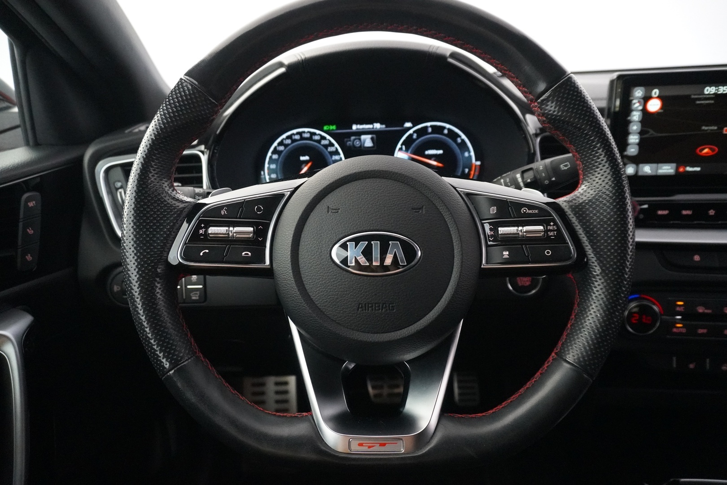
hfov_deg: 73.7
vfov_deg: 53.1
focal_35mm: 24
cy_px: 242
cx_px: 364
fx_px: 485
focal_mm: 16
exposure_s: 1/160
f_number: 4
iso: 6400
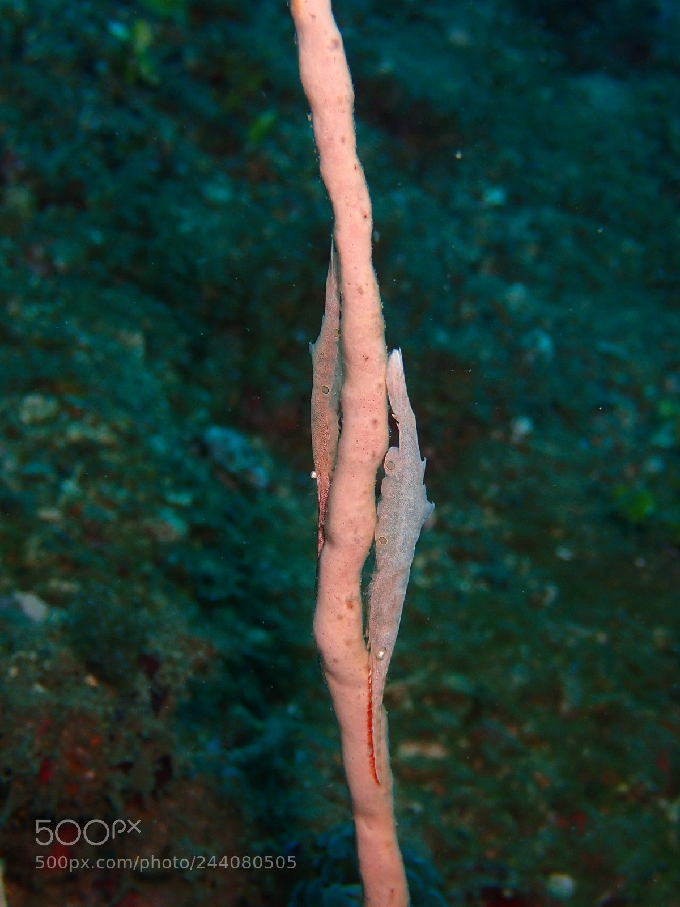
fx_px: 1702
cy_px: 454
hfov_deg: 22.6
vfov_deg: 29.8
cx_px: 340
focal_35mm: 65
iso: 200
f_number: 5
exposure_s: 1/125
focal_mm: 11.78
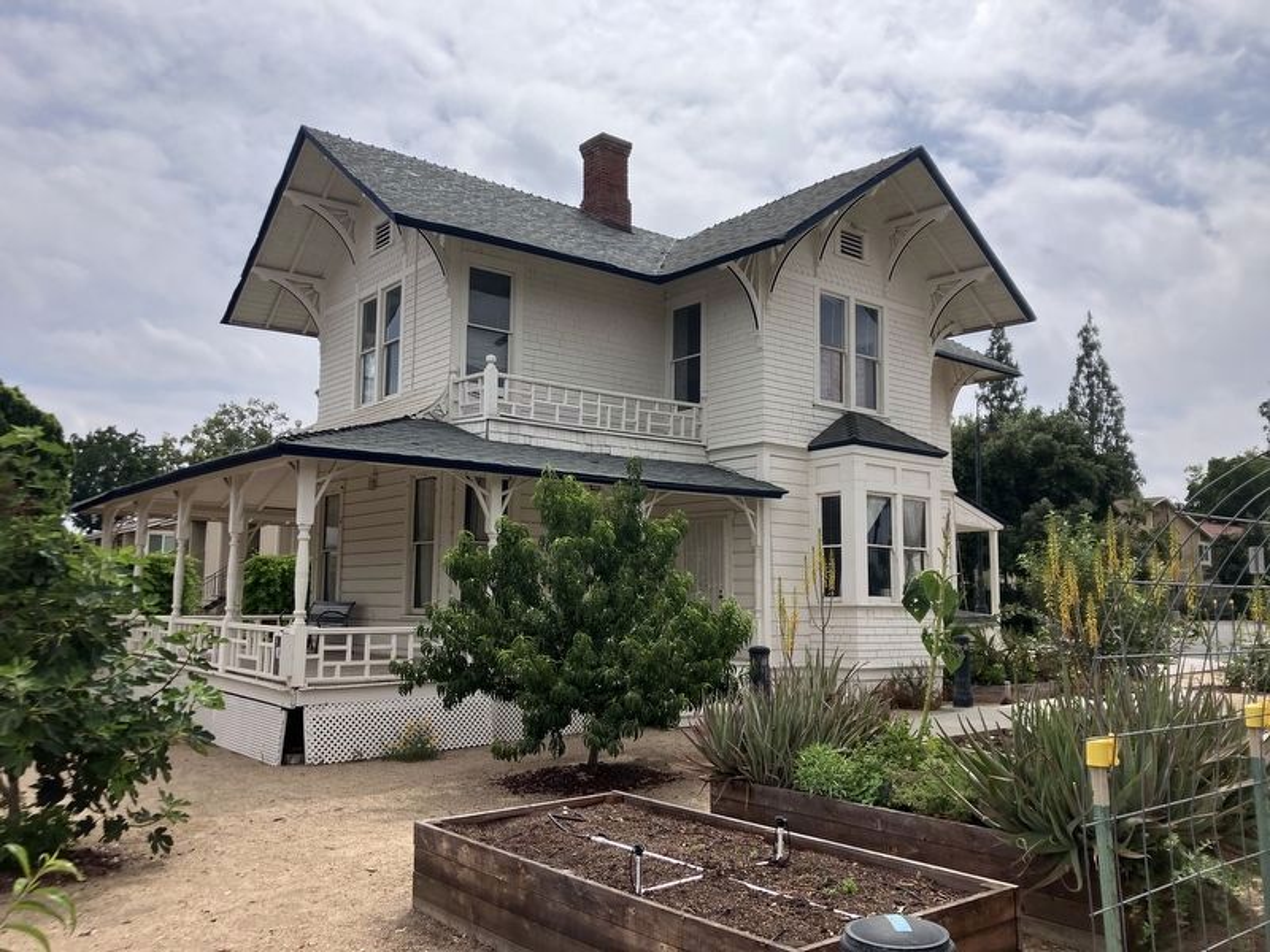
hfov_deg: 63.4
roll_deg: -0.6
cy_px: 476
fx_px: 1027
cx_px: 635
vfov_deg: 49.7
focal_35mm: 28
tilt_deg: +5.6
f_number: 1.8
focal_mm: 3.99
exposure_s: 1/4049
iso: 32
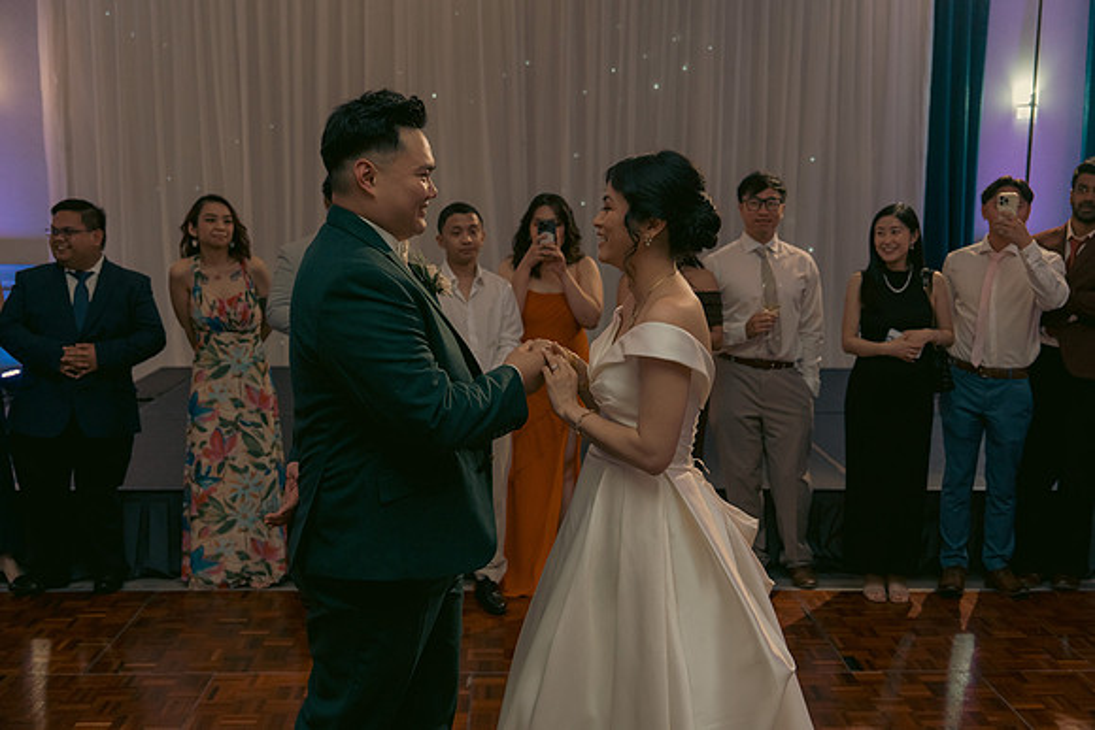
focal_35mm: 39
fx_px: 1186
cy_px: 365
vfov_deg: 34.2
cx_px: 548
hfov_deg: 49.5
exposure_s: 1/160
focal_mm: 39
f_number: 3.5
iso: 2500
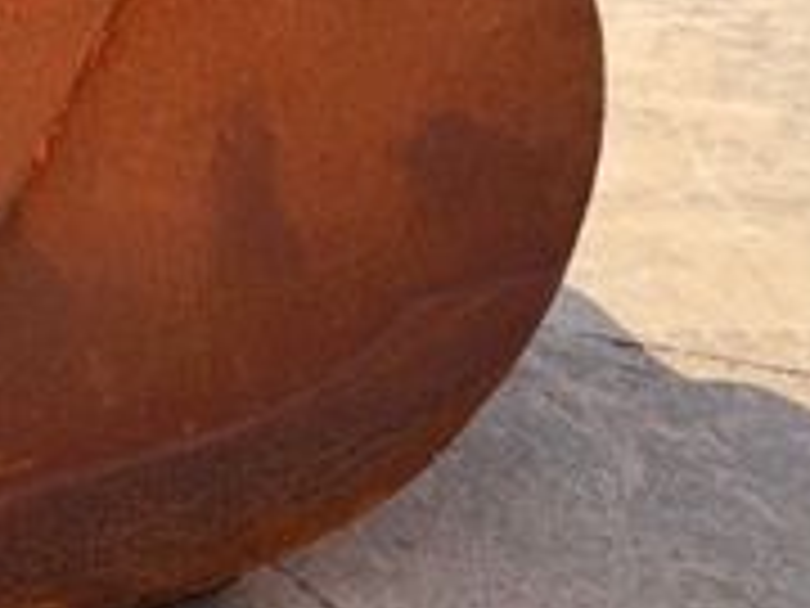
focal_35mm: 80
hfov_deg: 22.5
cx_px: -166
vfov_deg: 17.7
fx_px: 1872
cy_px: -72
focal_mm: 6.76
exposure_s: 1/1060
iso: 100
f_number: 1.78
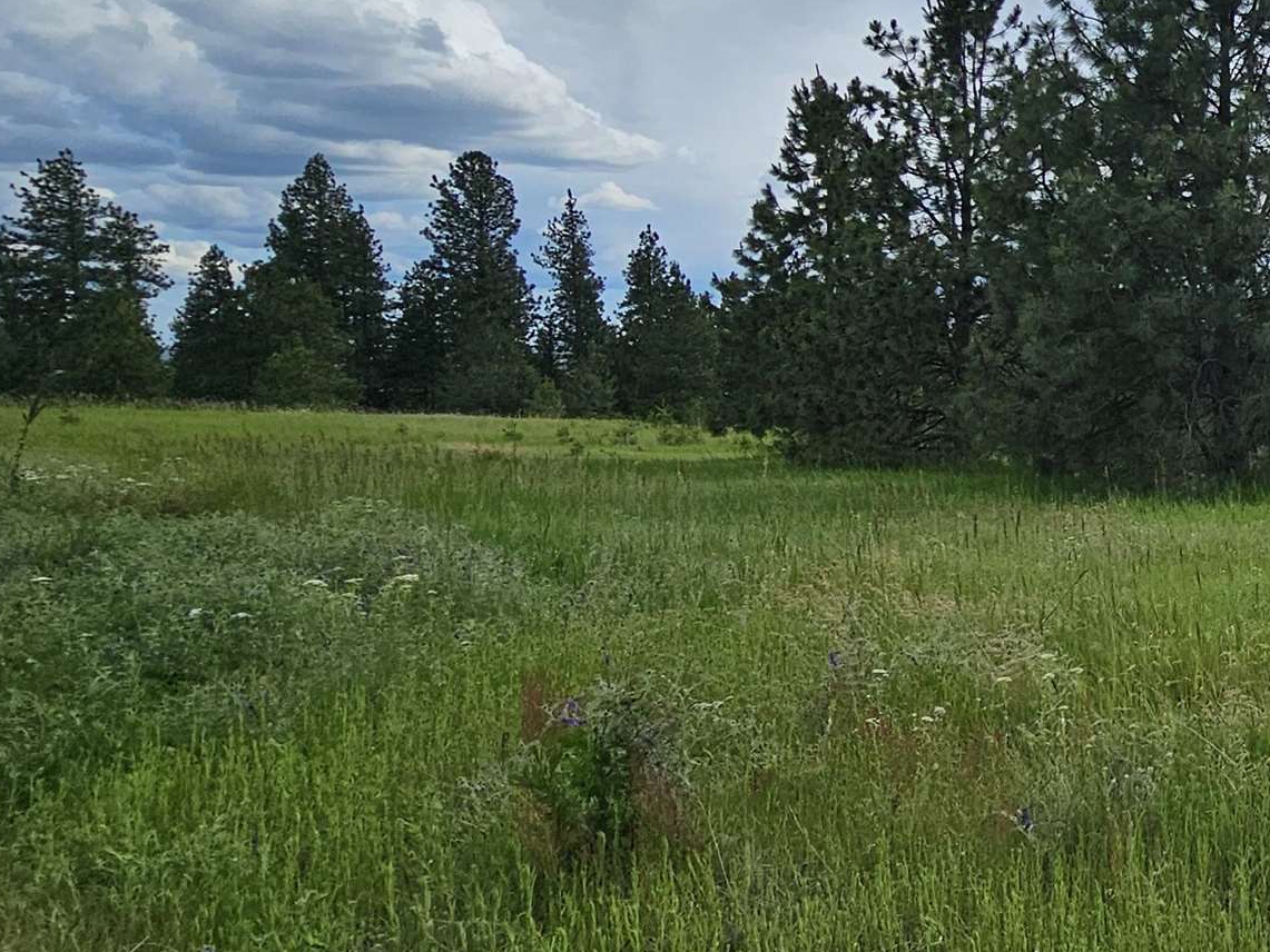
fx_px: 1284
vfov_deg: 40.1
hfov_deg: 38.7
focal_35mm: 35
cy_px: 299
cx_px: 1523
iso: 50
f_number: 2.2
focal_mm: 2.2
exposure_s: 1/4679
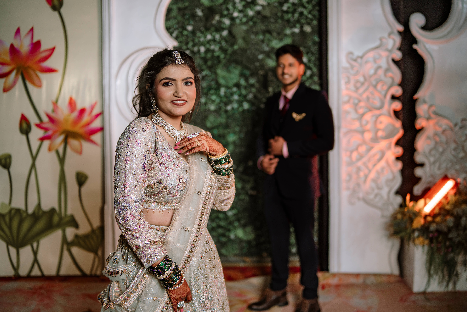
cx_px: 239
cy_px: 160
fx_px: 467
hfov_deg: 53.1
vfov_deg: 36.9
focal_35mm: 36
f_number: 1.4
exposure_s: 1/200
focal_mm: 35
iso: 200
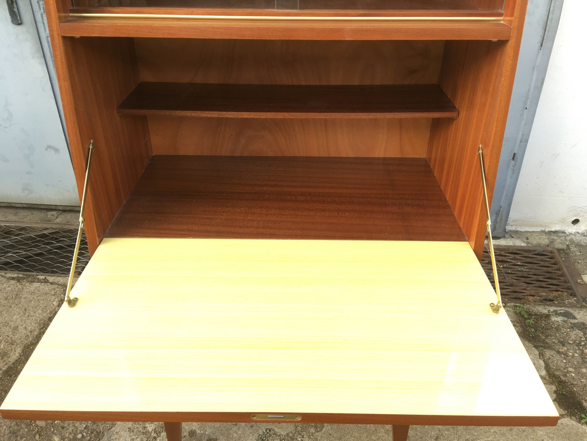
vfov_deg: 48.2
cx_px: 294
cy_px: 220
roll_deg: -2.0
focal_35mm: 29
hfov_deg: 61.7
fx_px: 492
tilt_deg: -28.8
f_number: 2.2
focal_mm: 4.15
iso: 40
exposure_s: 1/100
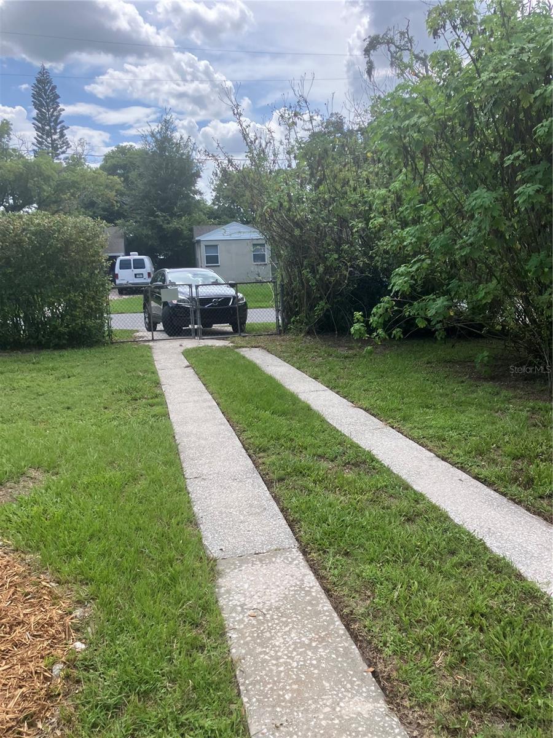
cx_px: 276
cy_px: 369
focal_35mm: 28
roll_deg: +1.9
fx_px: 596
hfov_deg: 49.7
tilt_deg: -7.7
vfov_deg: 63.4
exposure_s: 1/952
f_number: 1.8
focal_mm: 3.99
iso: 32
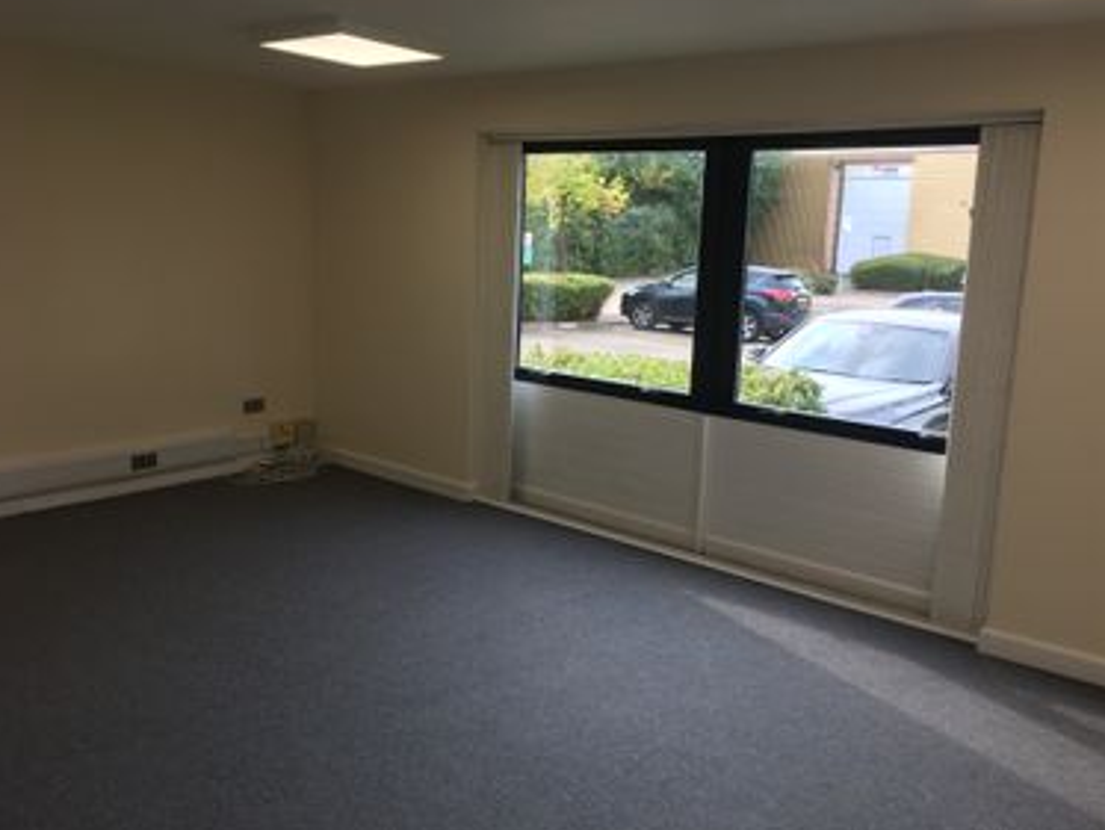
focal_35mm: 31
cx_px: 567
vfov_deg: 45.5
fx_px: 990
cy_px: 396
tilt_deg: -10.2
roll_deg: -2.5
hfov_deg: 58.3
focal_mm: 4.15
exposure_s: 1/100
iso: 32
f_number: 2.2
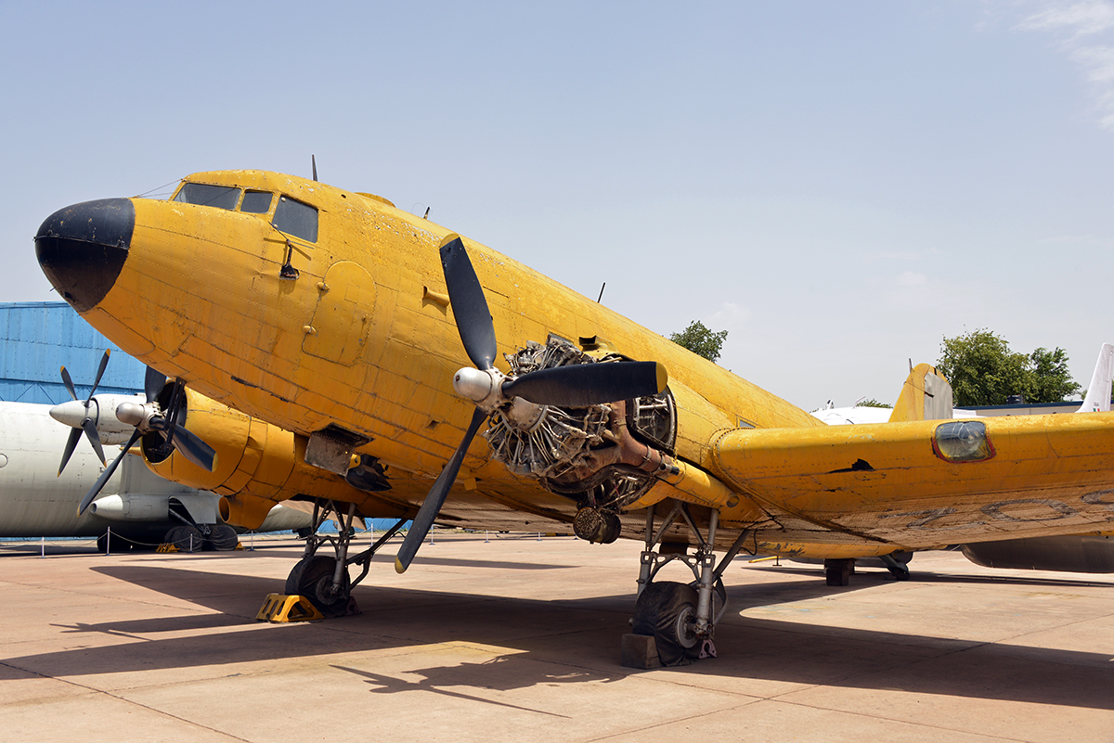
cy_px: 372
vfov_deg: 38.9
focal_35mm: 34
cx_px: 557
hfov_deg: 55.8
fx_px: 1052
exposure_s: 1/400
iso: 320
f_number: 8
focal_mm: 34
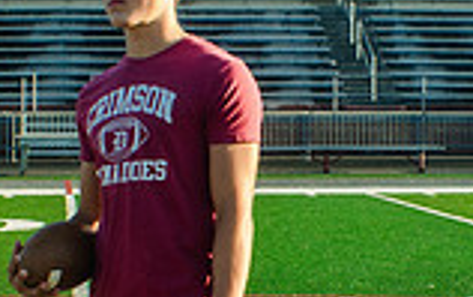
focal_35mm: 196
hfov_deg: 10.7
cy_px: 225
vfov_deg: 6.7
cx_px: 248
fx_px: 2528
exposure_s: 1/200
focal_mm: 35
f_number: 7.1
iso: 200
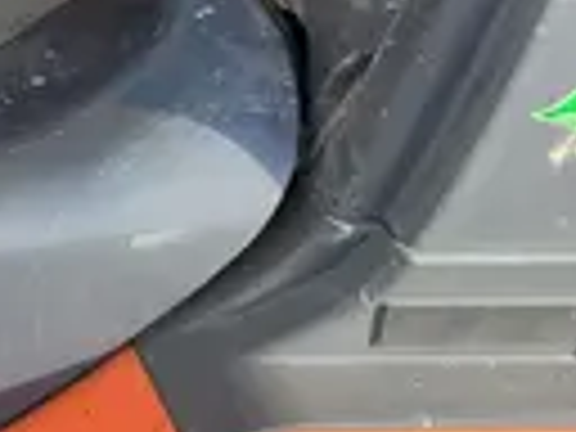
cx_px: -626
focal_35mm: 112
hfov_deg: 14.3
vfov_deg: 12.2
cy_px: -317
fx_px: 1864
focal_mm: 5.4
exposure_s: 1/748
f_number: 1.8
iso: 40
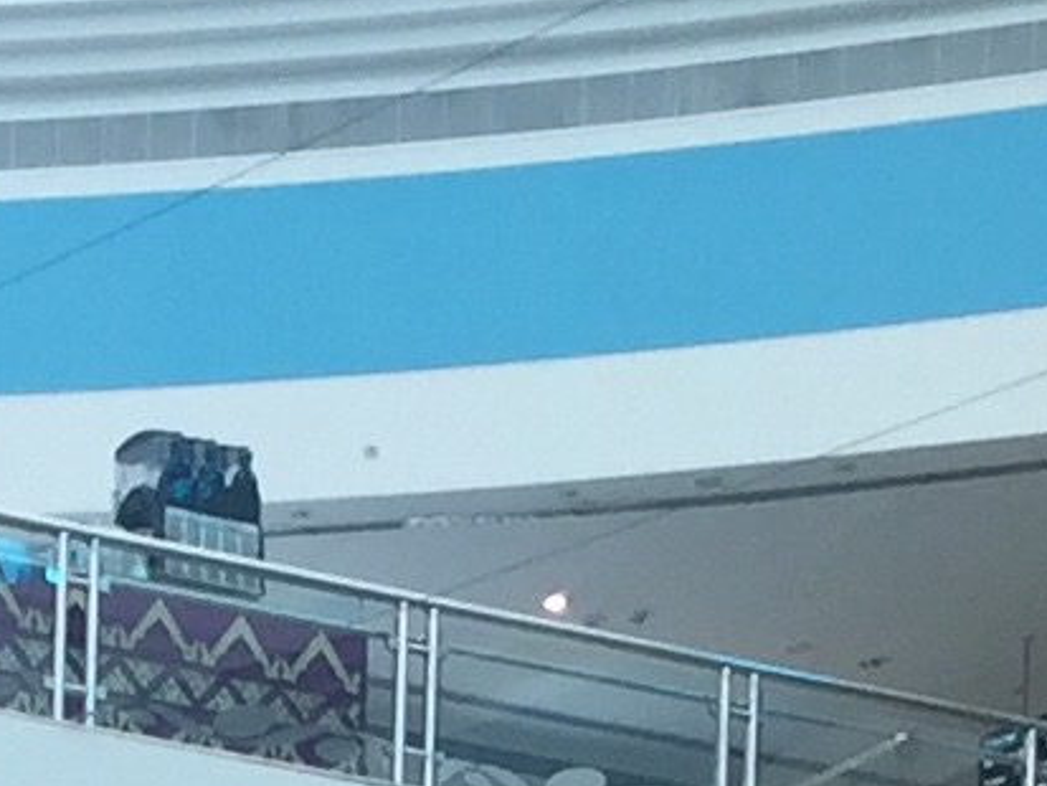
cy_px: 2642
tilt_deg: +1.2
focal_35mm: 229
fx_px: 6928
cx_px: -968
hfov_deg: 8.3
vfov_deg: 5.9
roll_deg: -1.6
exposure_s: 1/100
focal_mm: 4.15
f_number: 2.2
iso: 32
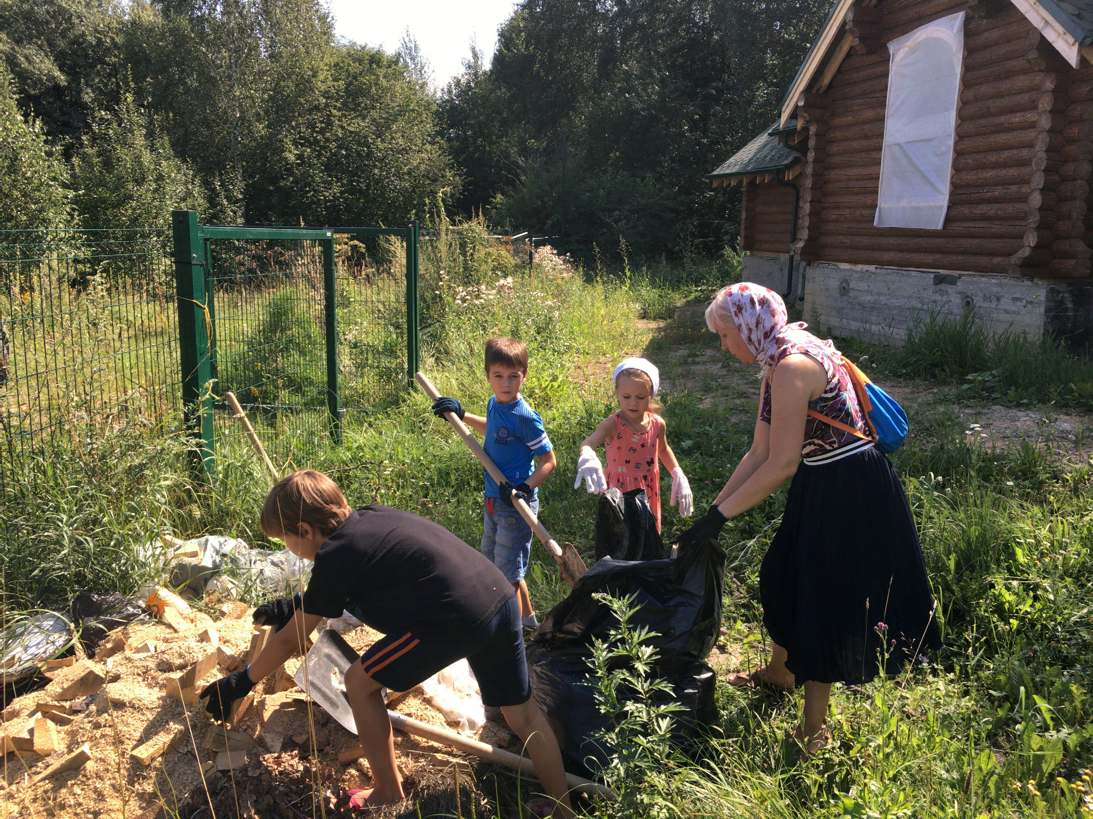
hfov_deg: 61.7
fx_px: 916
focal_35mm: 29
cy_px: 410
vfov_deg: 48.2
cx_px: 546
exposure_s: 1/481
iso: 25
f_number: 2.2
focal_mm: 4.15
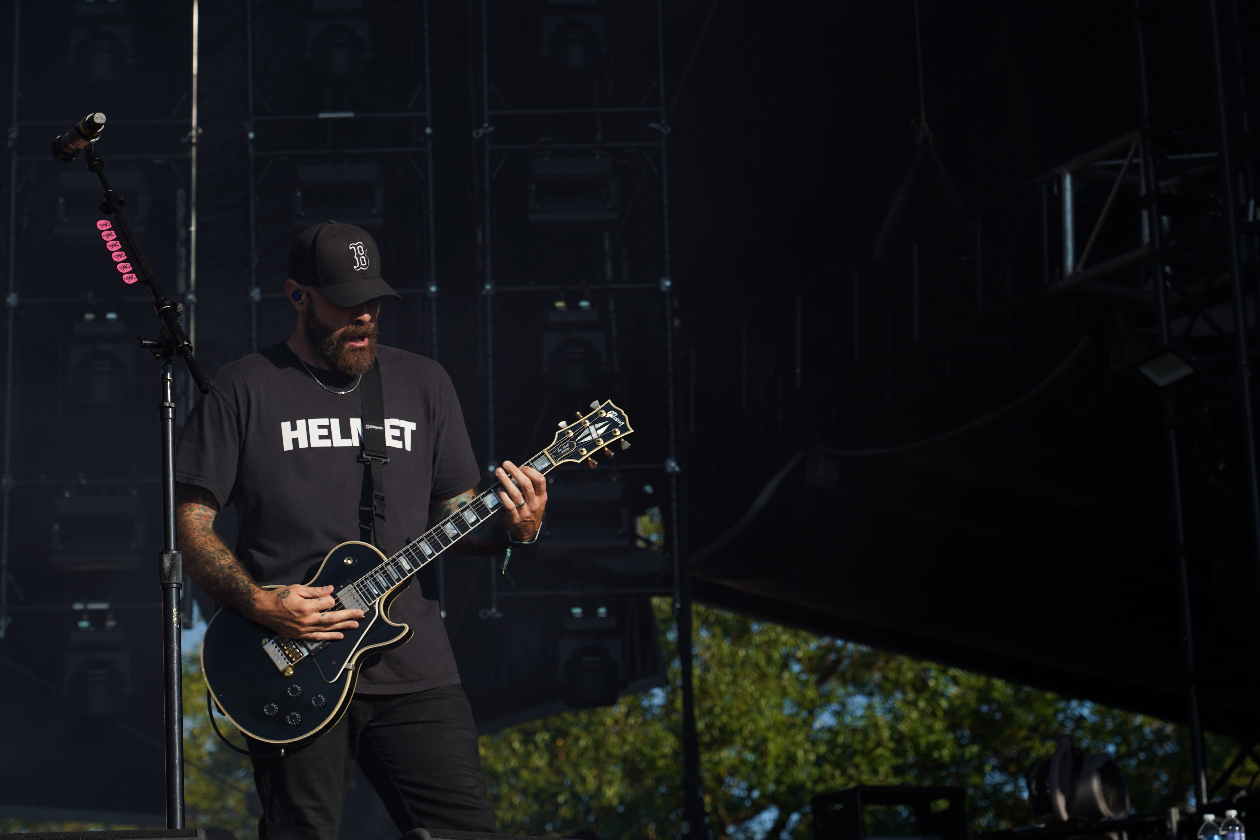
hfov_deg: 19.5
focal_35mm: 105
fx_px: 3675
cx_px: 630
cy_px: 420
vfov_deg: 13.0
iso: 100
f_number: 7.1
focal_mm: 105
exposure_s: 1/400
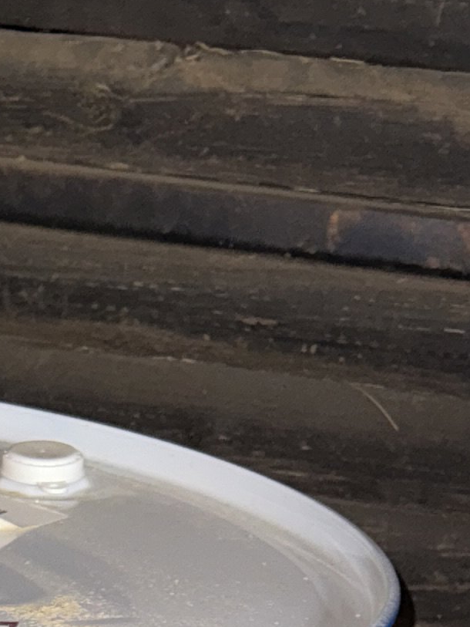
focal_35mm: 119
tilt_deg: -33.1
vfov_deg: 14.1
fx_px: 2154
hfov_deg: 12.0
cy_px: 1229
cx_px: -173
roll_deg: -5.2
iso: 100
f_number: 1.78
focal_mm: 6.76
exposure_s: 1/7
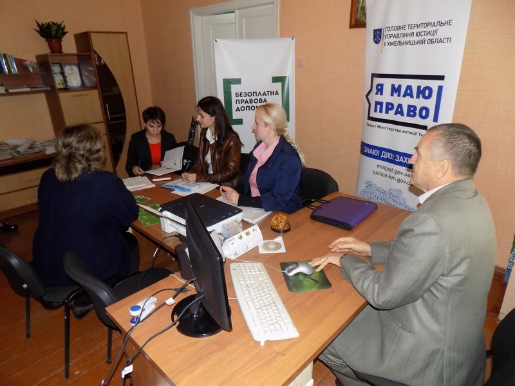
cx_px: 258
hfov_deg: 73.9
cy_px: 193
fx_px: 342
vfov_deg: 58.9
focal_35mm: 23
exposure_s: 1/30
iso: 200
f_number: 3.1
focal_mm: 4
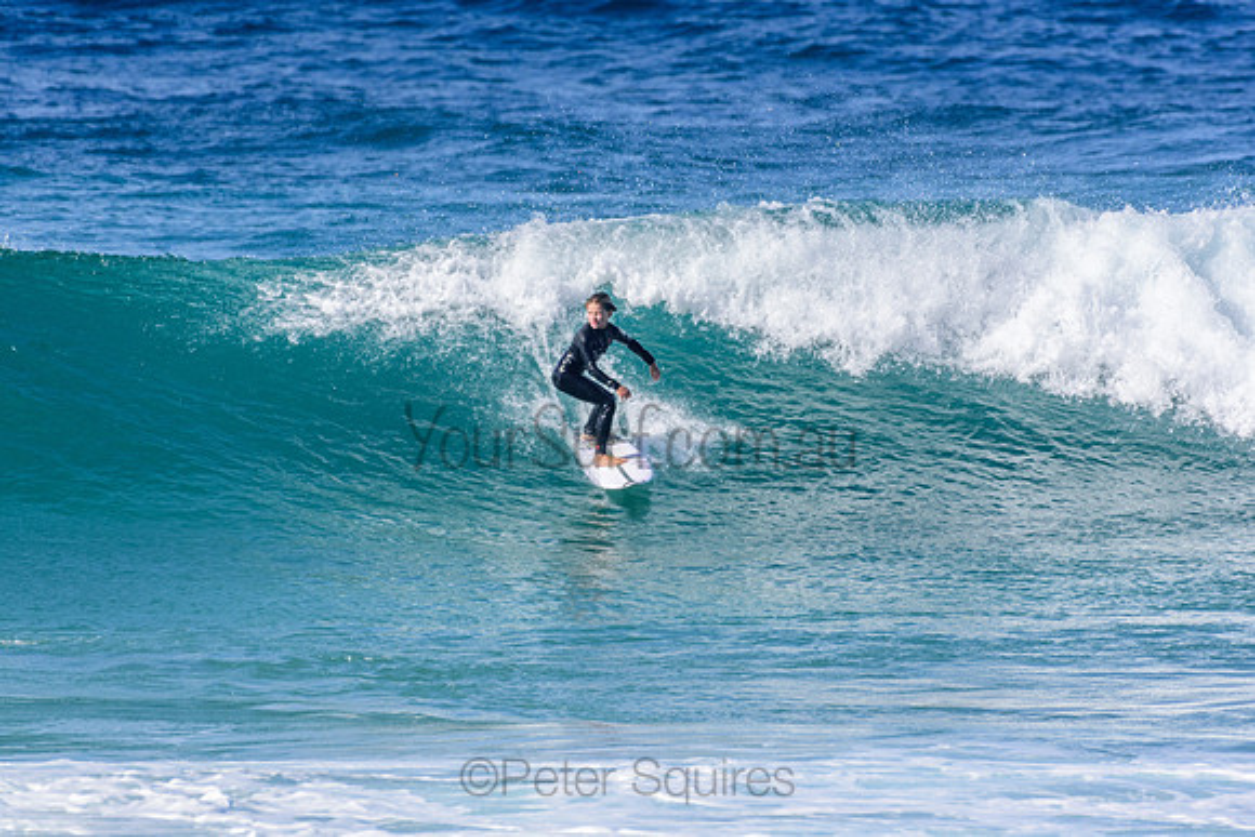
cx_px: 590
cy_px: 393
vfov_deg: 1.7
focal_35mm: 795
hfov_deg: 2.6
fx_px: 27731
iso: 320
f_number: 5.6
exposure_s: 1/2000
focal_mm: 500
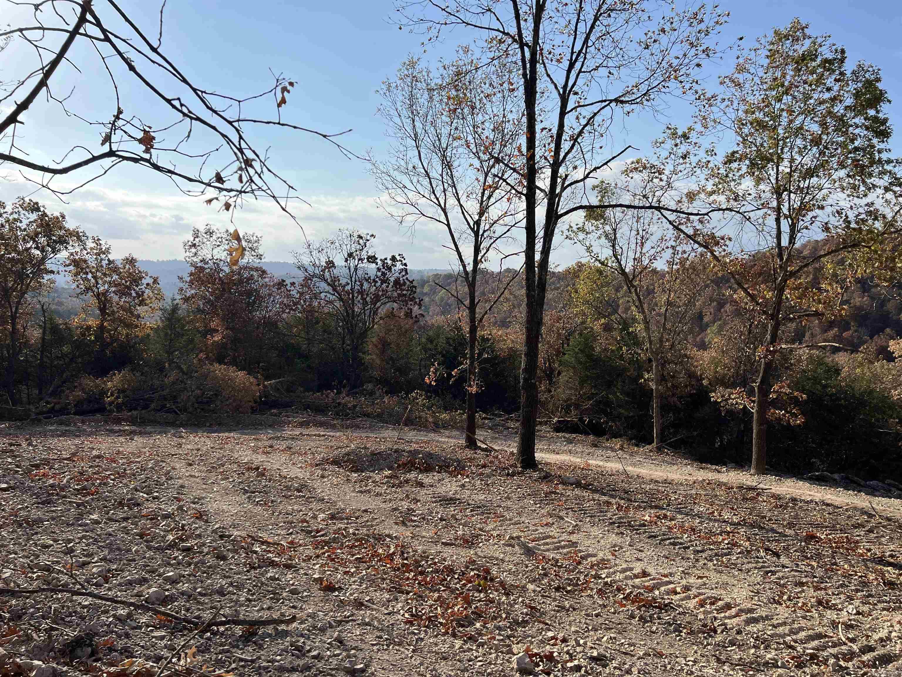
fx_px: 677
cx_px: 451
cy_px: 338
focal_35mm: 26
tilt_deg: -6.2
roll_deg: -1.3
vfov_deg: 53.1
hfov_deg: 67.3
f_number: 1.5
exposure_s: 1/5882
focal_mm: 5.7
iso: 50
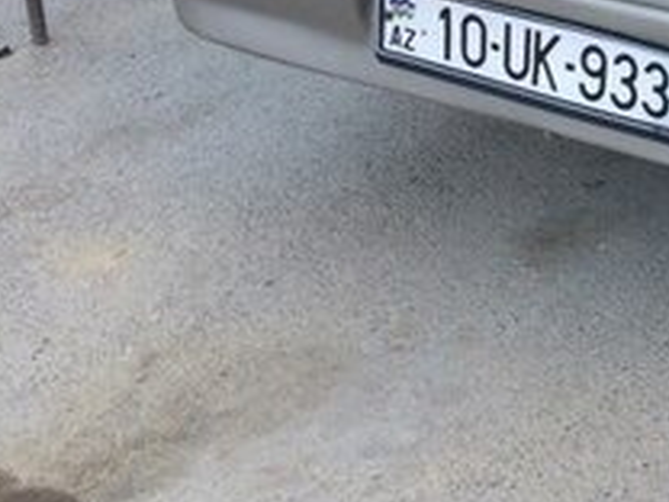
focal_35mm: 92
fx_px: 1778
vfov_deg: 15.0
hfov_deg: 18.5
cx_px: 1039
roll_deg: +0.8
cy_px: -233
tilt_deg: -13.4
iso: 32
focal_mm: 4.15
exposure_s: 1/100
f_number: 2.2
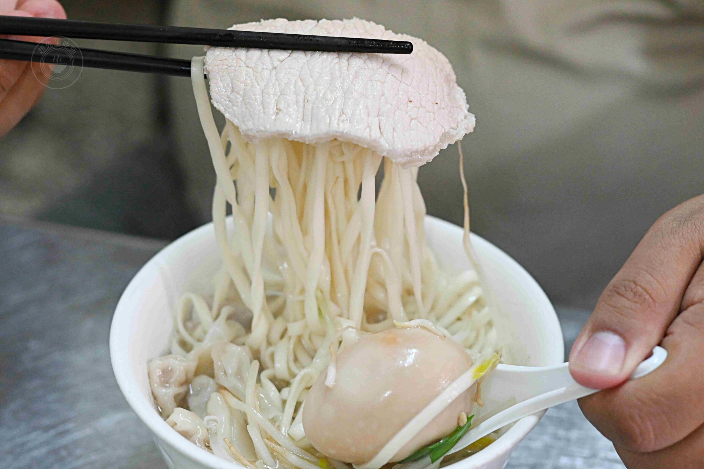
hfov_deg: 27.0
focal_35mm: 75
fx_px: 1467
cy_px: 234
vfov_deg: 18.2
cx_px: 352
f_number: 3.2
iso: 3600
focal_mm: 50
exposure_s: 1/200
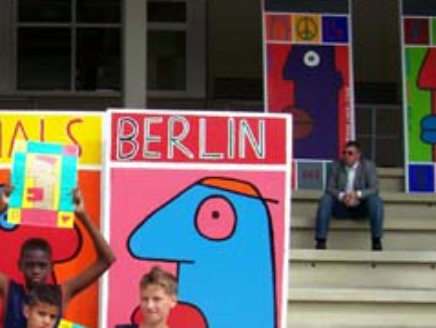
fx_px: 807
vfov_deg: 22.6
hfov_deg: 28.8
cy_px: 272
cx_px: 27
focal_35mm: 64
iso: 80
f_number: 5.1
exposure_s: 1/270
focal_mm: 5.6
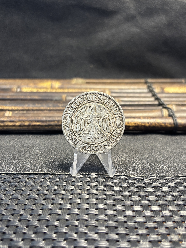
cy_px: 124
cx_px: 93
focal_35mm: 26
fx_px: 186
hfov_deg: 53.1
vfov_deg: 67.3
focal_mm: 5.96
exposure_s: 1/50
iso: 200
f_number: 1.6
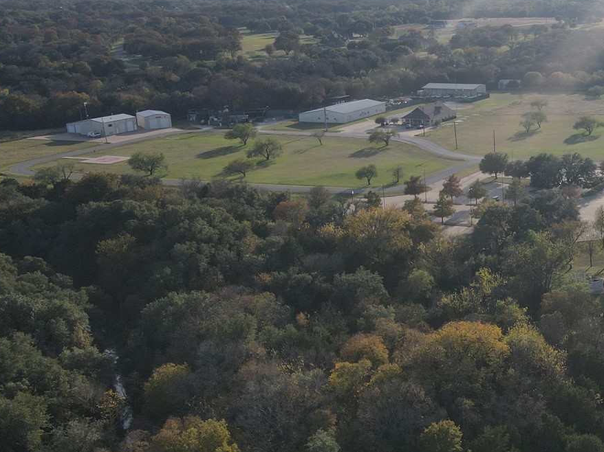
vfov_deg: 26.0
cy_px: 297
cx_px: 585
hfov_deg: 32.0
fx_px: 977
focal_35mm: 56
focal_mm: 4.5
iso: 100
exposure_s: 1/800
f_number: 2.8
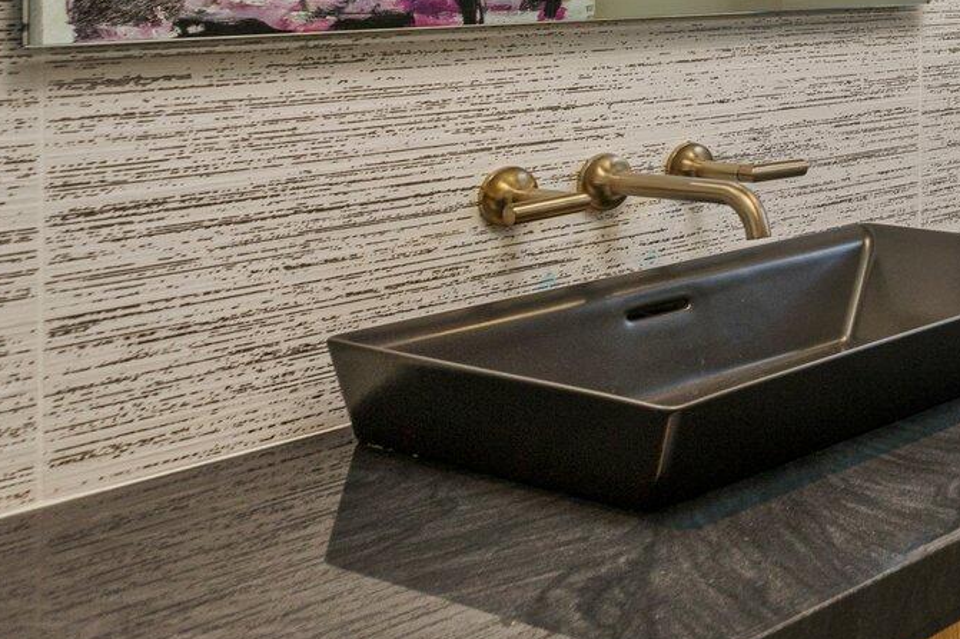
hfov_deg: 26.9
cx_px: 1358
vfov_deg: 21.8
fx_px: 1546
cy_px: -106
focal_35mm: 58
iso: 400
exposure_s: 1/2
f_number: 13
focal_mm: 19
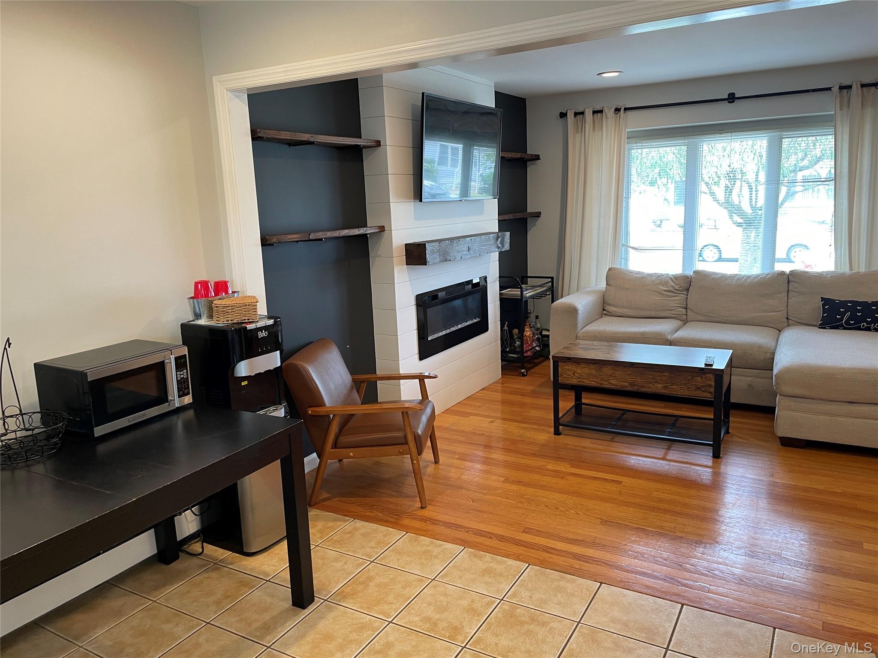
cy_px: 329
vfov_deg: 53.1
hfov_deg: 67.3
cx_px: 439
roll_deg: +2.5
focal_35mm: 26
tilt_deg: -11.4
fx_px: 659
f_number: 1.6
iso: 80
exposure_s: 1/60
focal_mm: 4.2
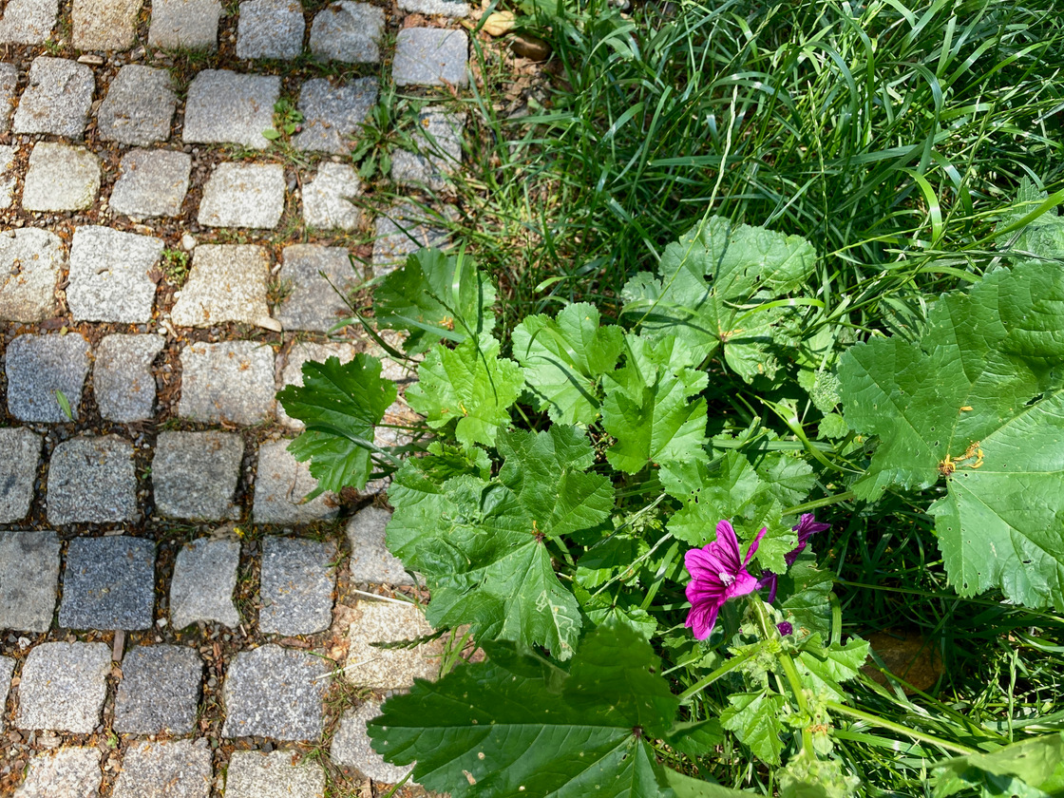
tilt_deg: -86.1
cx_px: 532
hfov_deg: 63.4
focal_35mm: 28
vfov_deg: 49.7
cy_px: 399
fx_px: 861
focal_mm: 3.99
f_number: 1.8
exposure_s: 1/141
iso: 20
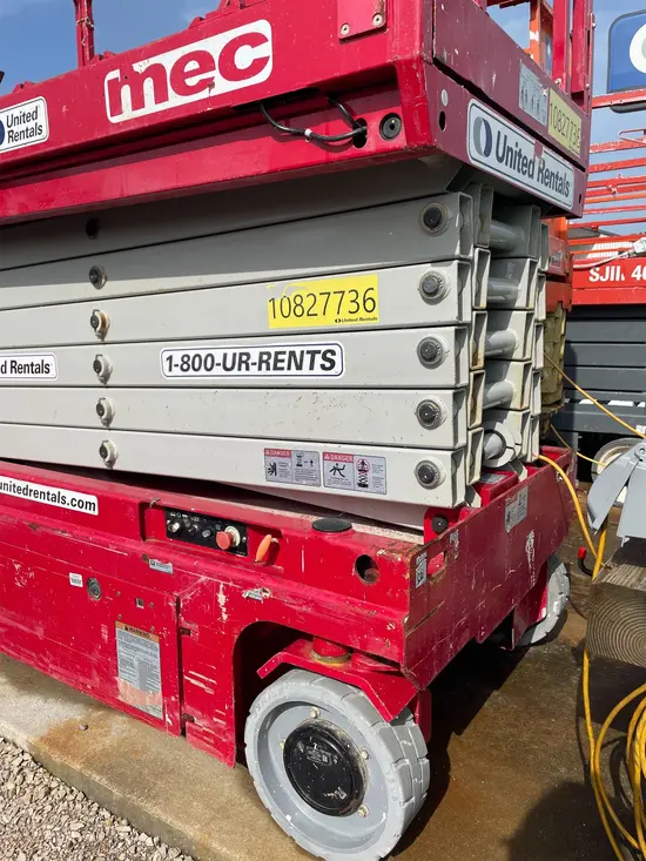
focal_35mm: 26
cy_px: 430
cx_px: 323
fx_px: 647
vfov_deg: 67.3
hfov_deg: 53.1
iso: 32
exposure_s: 1/5291
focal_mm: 4.2
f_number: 1.6
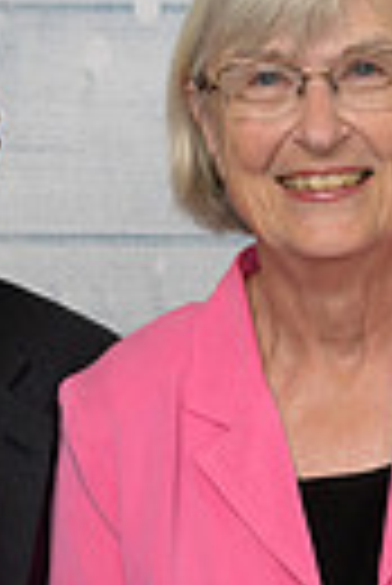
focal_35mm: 156
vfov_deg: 13.1
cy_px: 200
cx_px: 95
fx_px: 2541
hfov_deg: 8.8
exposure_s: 1/125
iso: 400
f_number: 10
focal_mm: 35
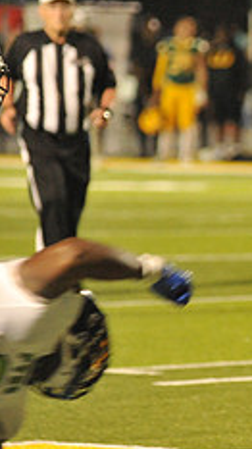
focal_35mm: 521
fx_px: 6191
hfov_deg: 2.3
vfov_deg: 4.1
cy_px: 285
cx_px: 496
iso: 6400
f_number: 4
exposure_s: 1/250
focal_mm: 200
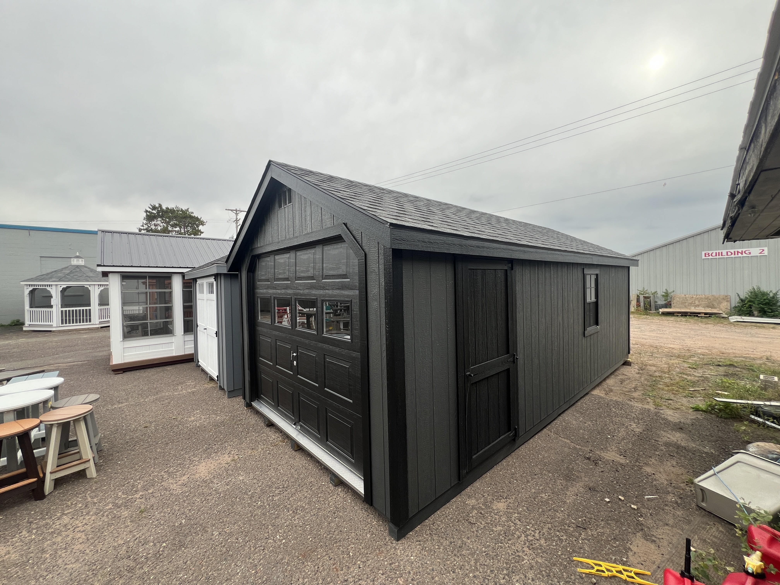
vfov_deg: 89.9
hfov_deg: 106.2
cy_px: 292
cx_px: 390
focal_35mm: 13
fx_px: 293
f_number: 1.8
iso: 32
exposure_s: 1/218
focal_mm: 1.57
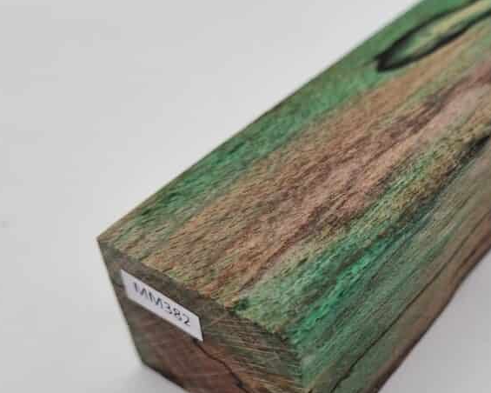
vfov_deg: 32.7
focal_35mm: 46
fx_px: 668
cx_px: 336
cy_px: 221
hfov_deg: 39.7
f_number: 1.8
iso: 50
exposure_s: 1/486
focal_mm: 5.4
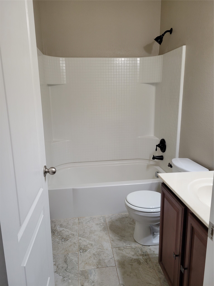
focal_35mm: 26
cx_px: 107
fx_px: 214
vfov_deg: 67.3
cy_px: 143
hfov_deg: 53.1
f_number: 1.8
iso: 200
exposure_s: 1/120
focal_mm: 5.4
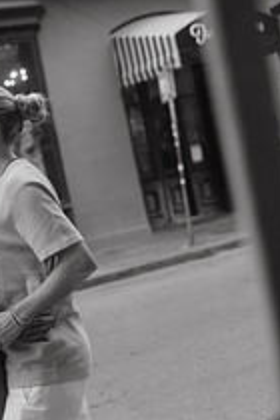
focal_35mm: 75
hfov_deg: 17.9
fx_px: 875
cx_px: 30
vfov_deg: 27.0
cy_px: 202
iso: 800
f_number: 2
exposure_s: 1/640
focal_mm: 35
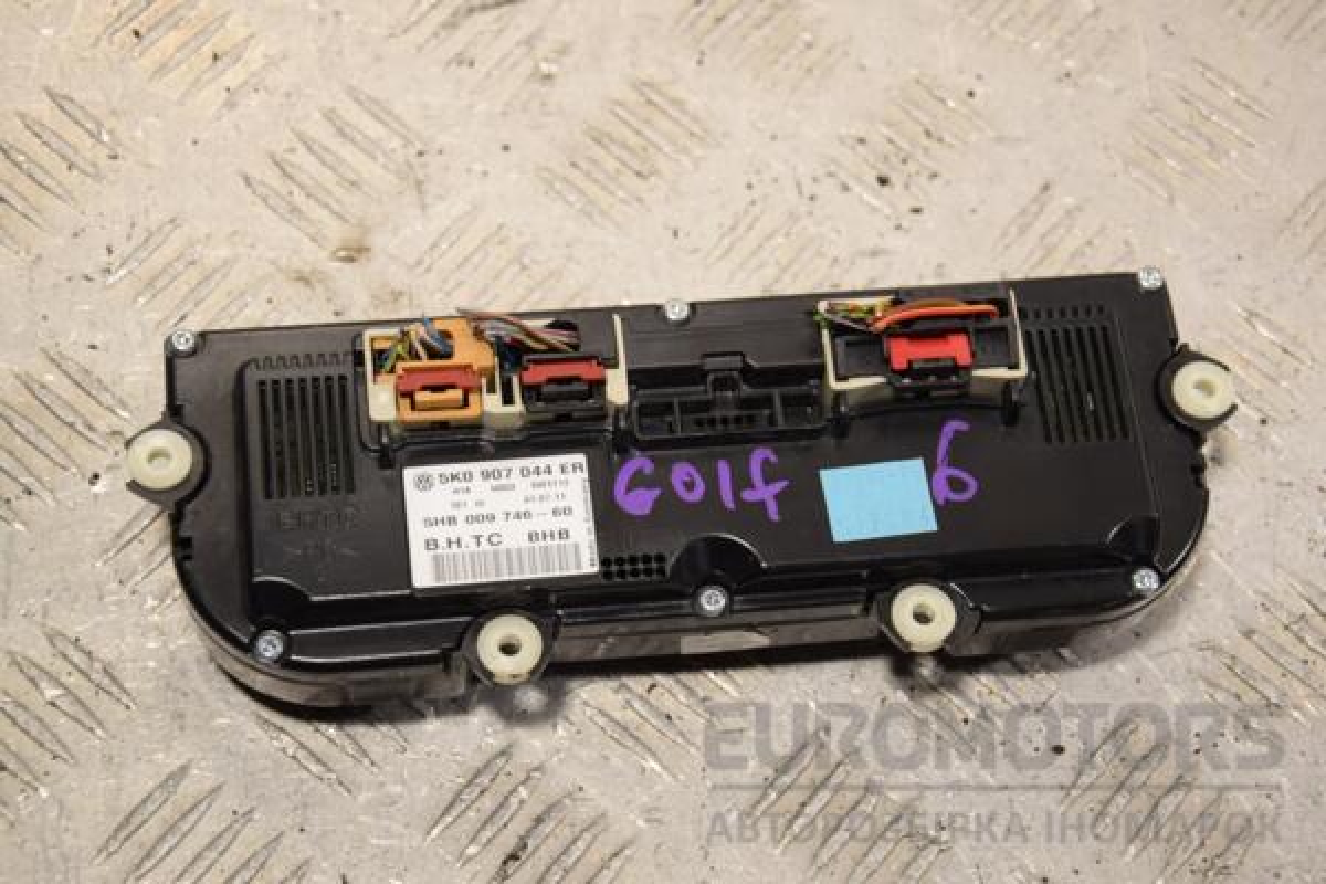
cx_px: 663
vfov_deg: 18.2
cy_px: 442
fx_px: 2762
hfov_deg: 27.0
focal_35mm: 75
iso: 400
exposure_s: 1/125
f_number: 5.6
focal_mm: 50
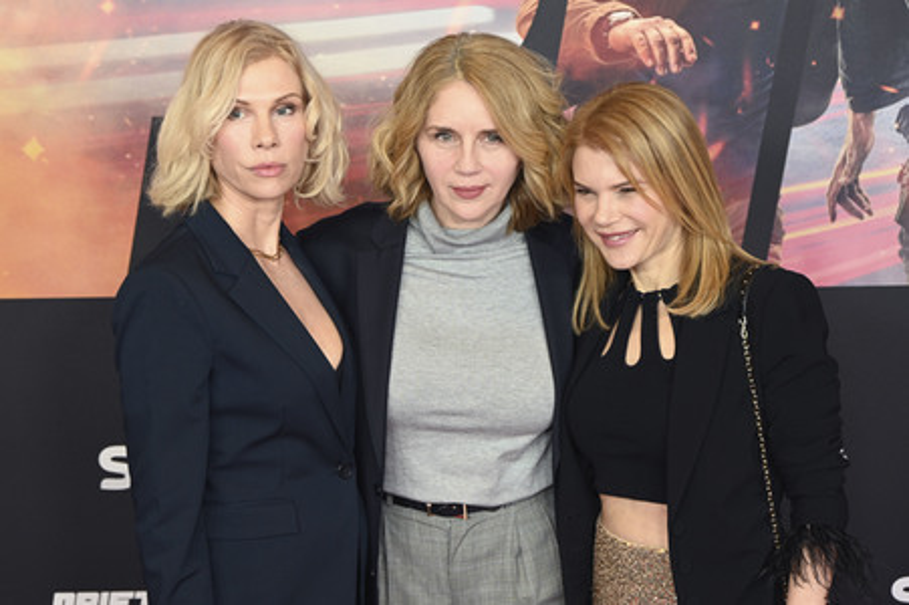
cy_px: 302
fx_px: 2119
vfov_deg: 16.2
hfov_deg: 24.2
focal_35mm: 84
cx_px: 454
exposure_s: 1/160
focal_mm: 84
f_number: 6.3
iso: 1000
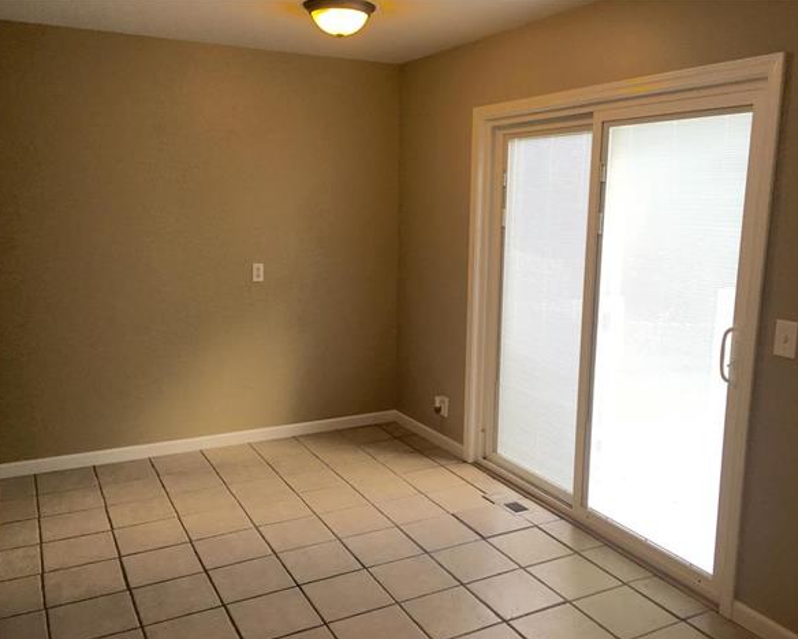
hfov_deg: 57.1
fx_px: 733
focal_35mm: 31
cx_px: 418
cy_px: 324
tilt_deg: -9.6
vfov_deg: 47.2
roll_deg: -1.4
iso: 32
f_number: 2.2
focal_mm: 4.15
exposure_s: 1/40
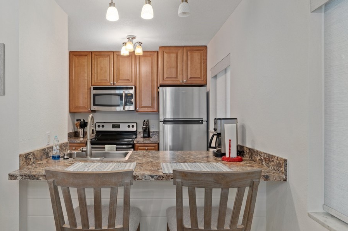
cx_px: 151
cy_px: 121
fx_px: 228
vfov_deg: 53.8
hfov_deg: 74.3
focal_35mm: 24
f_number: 8
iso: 320
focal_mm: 13
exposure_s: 1/2.5
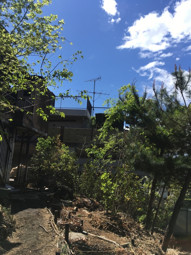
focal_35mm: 29
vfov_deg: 61.7
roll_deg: -3.7
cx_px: 96
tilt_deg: +9.6
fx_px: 213
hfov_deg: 48.2
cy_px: 128
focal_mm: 4.15
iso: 25
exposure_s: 1/1832
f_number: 2.2
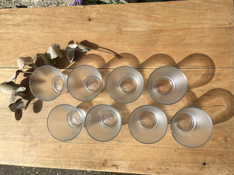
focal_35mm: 29
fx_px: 196
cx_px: 117
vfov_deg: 48.2
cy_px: 88
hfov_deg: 61.7
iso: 25
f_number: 2.2
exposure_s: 1/2024
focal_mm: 4.15
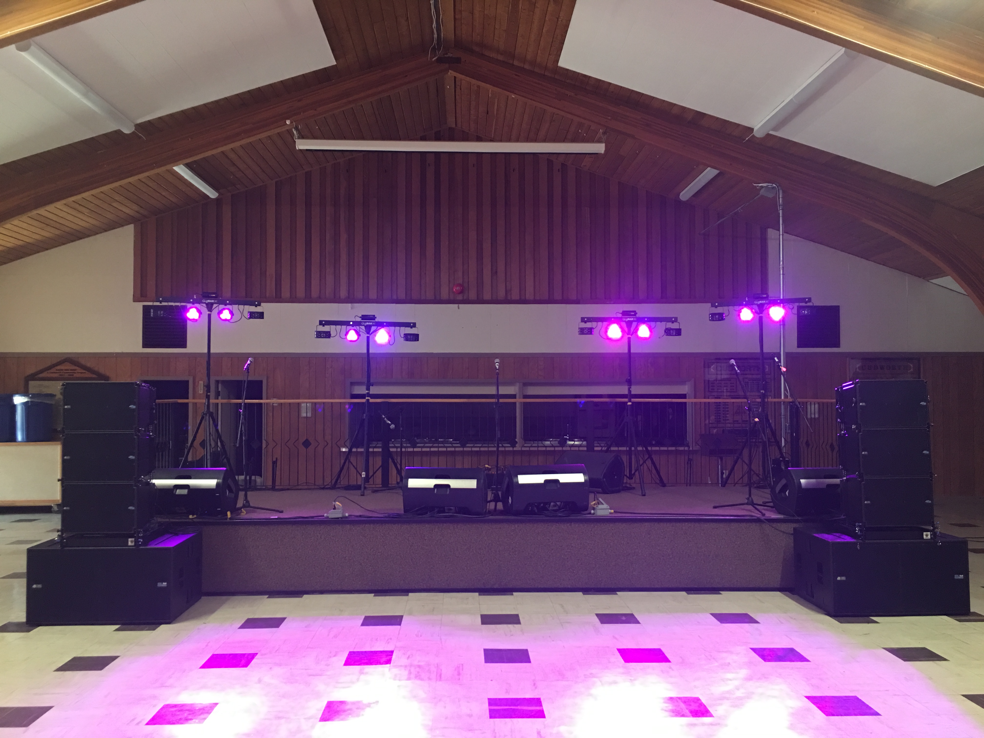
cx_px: 492
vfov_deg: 48.2
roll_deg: -0.9
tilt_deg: +2.3
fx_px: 824
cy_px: 369
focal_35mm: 29
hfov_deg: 61.7
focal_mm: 4.15
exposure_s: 1/10
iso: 80
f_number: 2.2
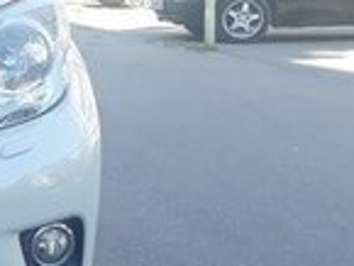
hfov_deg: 13.9
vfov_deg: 12.0
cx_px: -322
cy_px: 240
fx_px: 1259
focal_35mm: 123
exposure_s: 1/227
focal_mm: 3.6
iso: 40
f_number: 1.9
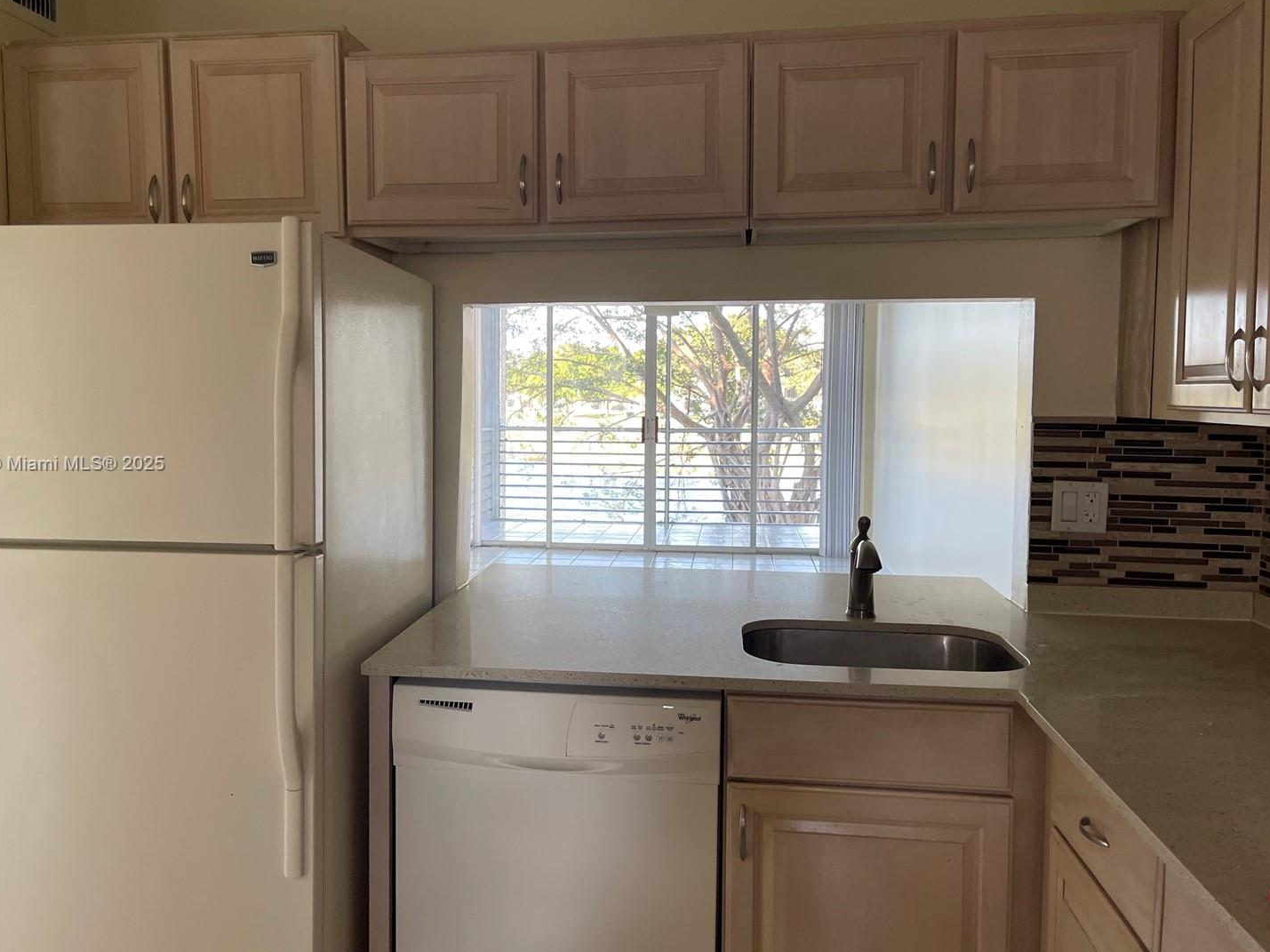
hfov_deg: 63.4
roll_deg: +0.6
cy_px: 465
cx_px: 591
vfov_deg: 49.7
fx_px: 1027
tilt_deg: -3.2
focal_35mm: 28
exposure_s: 1/108
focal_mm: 5.1
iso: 125
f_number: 1.6
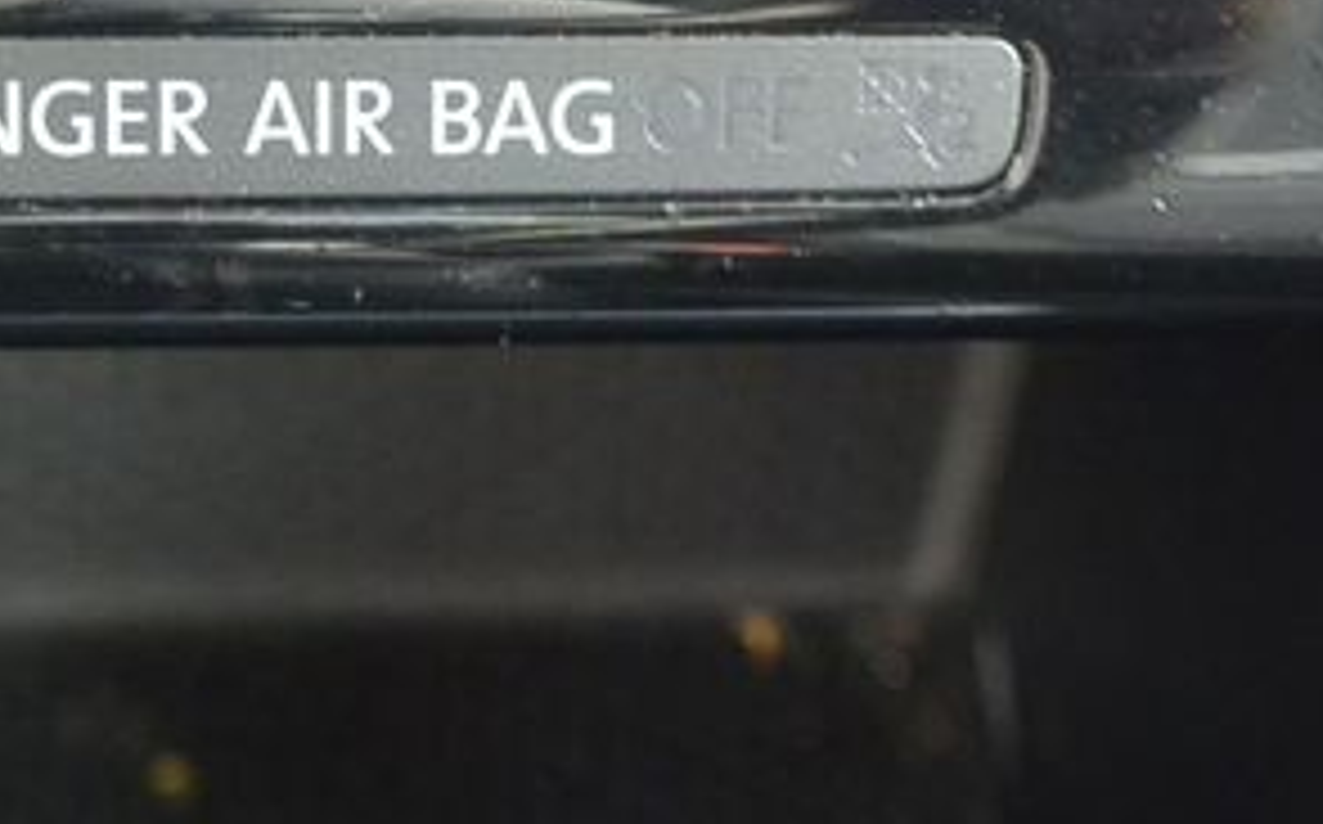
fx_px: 3457
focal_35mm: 96
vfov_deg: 12.9
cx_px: 356
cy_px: -367
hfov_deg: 21.5
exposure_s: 1/30
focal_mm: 10
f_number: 3.5
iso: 800
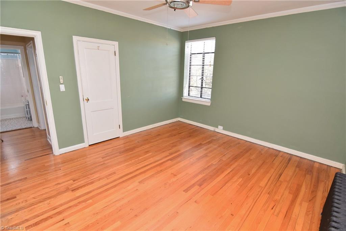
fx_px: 159
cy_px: 116
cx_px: 173
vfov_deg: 72.1
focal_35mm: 16
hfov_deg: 95.0
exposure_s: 1/80
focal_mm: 11
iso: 800
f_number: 4.5
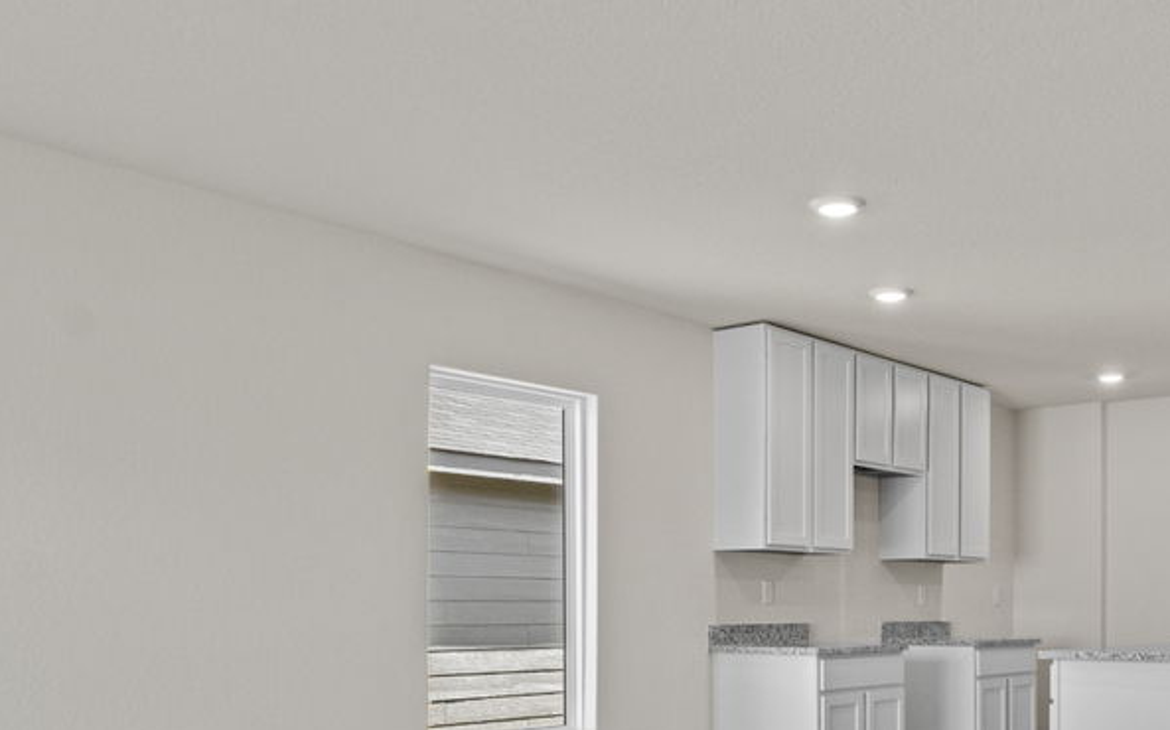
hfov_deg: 49.7
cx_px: 760
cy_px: 608
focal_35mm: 39
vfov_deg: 31.7
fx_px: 1243
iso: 100
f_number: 8
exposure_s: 1/2
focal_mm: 14
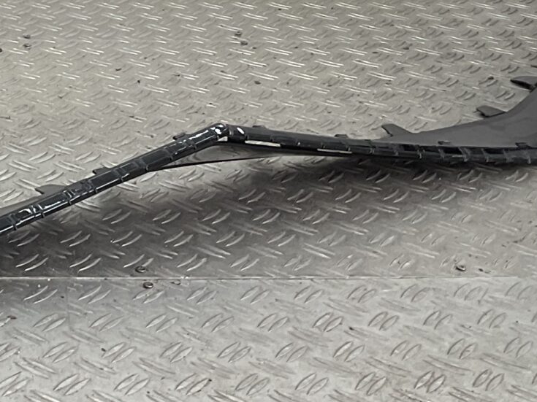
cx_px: -123
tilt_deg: -9.7
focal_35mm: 101
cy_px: -176
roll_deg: -1.8
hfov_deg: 18.4
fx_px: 1567
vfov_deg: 13.9
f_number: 1.8
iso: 16
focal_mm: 3
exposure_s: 1/117
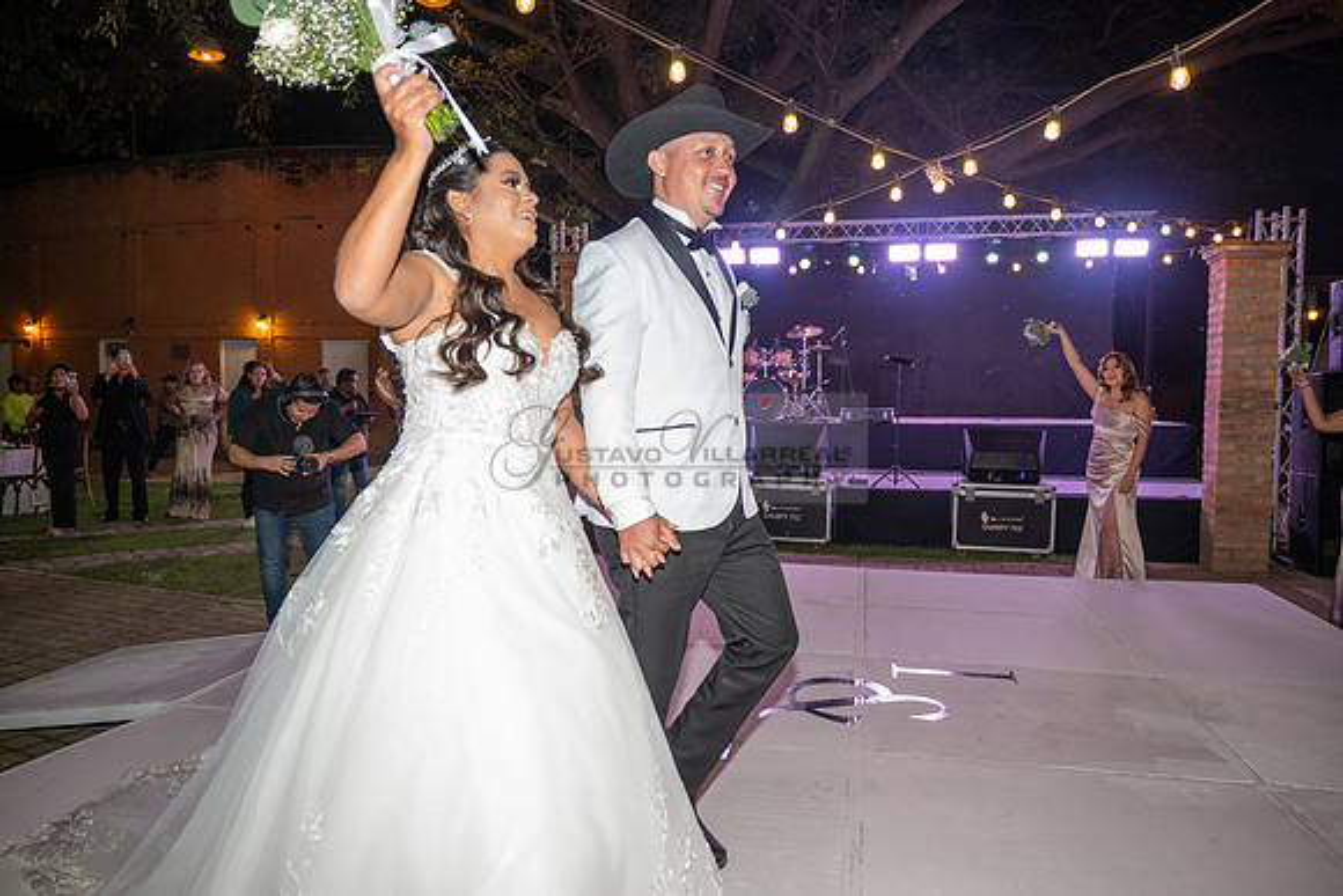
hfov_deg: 65.5
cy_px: 448
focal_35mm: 28
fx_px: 1045
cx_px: 672
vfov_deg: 46.4
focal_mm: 28
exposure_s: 1/160
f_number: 4
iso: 2000
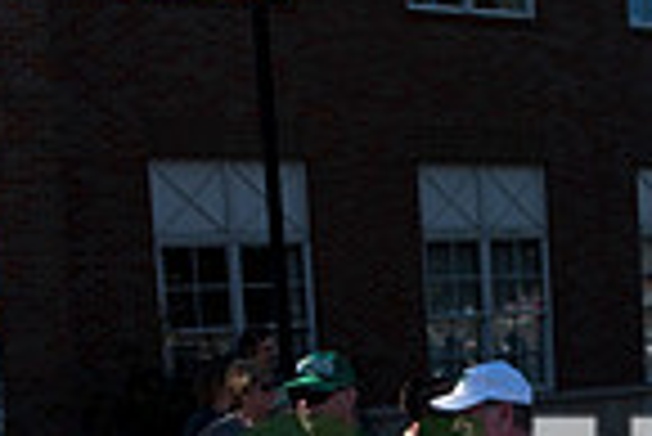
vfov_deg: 13.6
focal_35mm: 96
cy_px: 627
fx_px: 1740
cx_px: 558
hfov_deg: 20.9
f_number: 4.5
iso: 250
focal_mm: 24
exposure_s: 1/1600
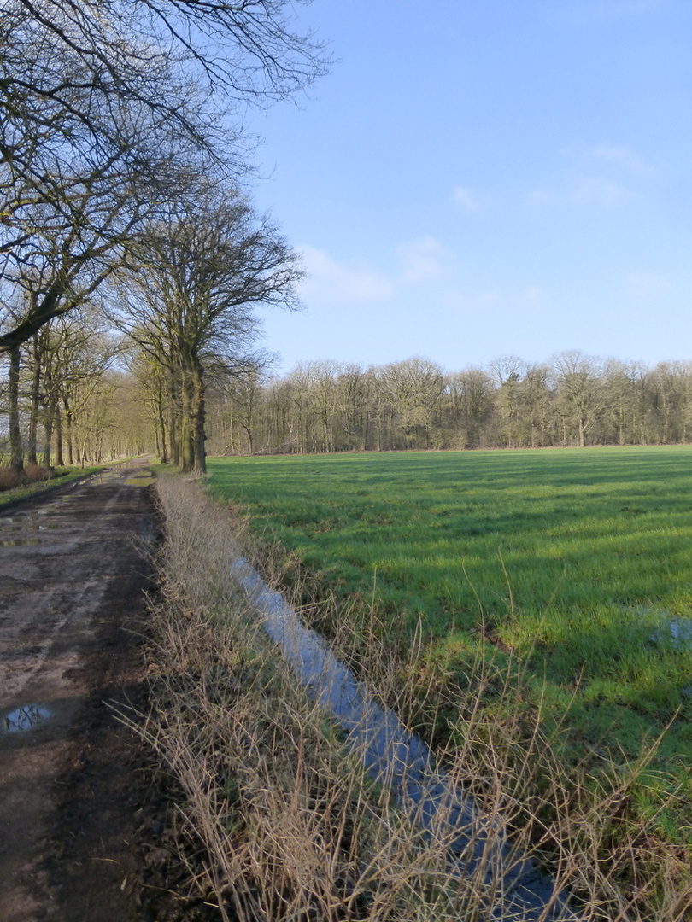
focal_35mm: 25
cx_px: 346
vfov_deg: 69.4
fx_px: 666
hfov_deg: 54.9
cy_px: 461
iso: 200
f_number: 3.3
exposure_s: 1/500
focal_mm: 4.3
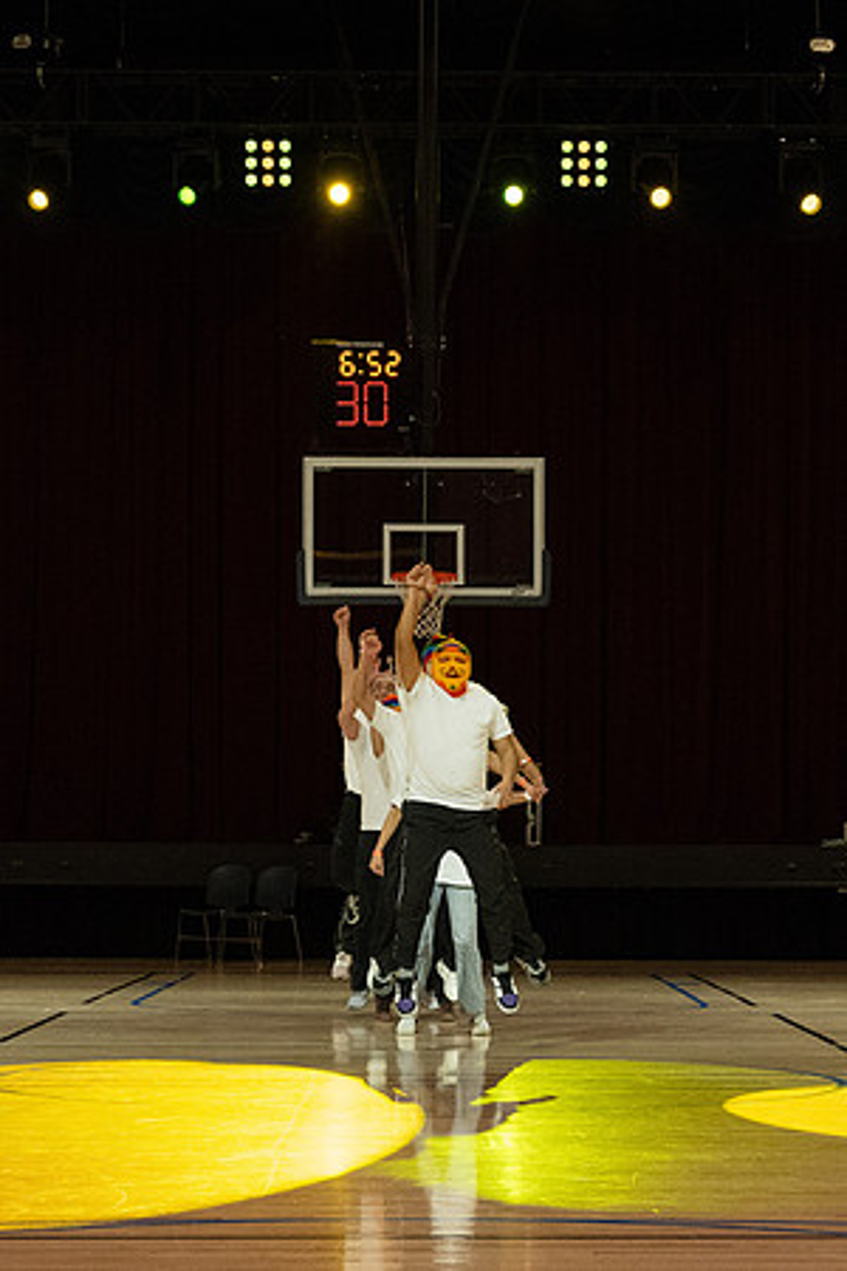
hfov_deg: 13.5
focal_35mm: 101
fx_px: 3563
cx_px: 527
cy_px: 764
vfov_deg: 20.2
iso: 4000
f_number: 5
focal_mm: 51
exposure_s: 1/400
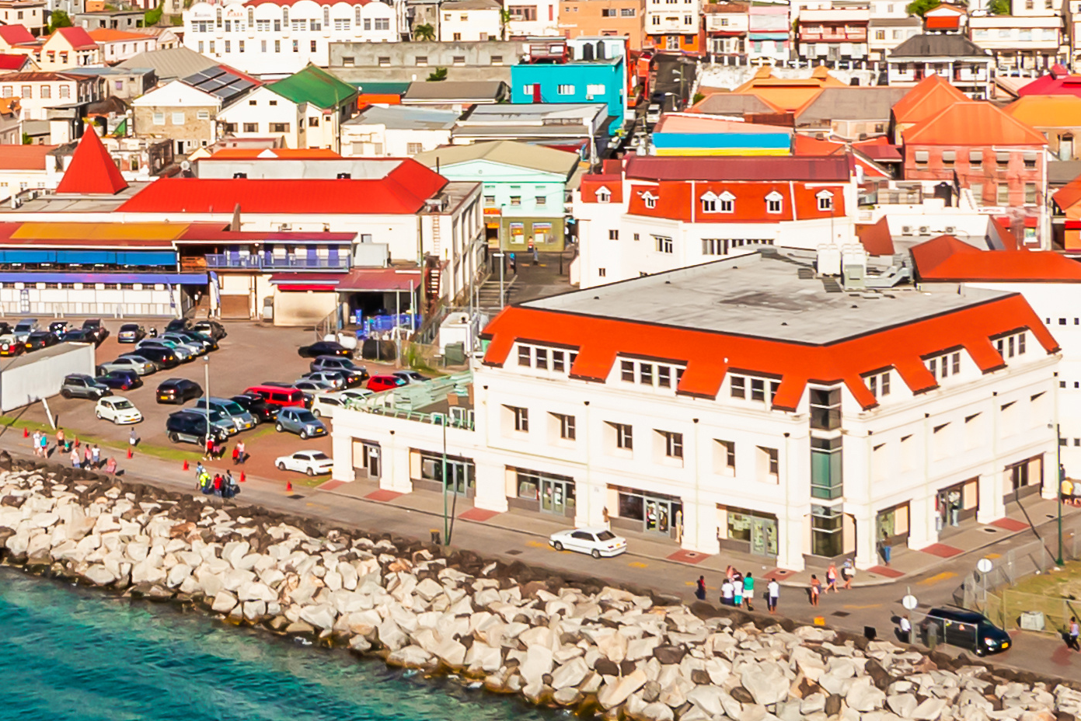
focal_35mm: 71
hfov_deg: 27.8
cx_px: 223
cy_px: 183
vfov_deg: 19.0
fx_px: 2137
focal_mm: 11
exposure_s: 1/250
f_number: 9
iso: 100
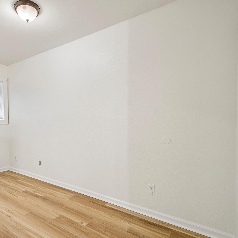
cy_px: 115
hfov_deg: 71.0
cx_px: 67
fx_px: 156
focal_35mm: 20
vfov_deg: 74.8
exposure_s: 1/5
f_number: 8
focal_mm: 10
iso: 400
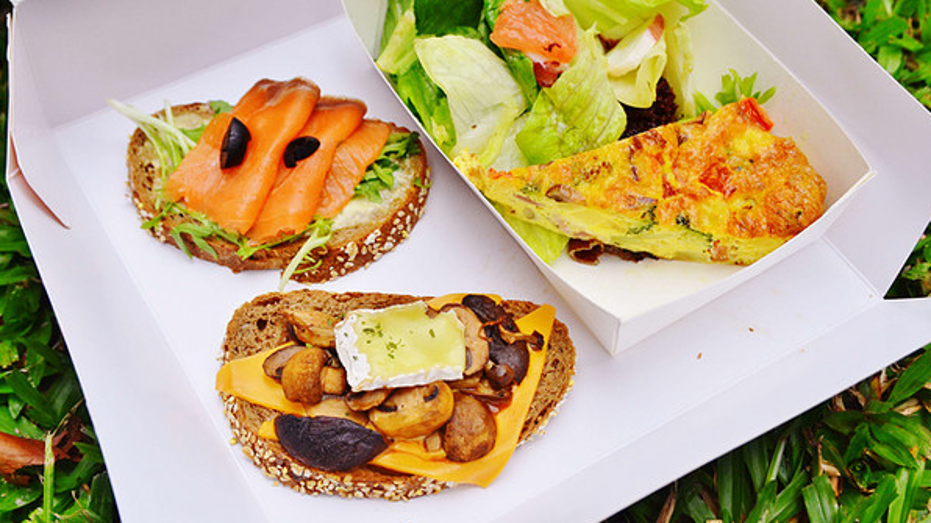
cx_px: 467
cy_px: 225
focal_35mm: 60
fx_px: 1481
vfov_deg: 20.0
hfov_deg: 34.9
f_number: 5.6
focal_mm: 38
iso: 800
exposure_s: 1/5000
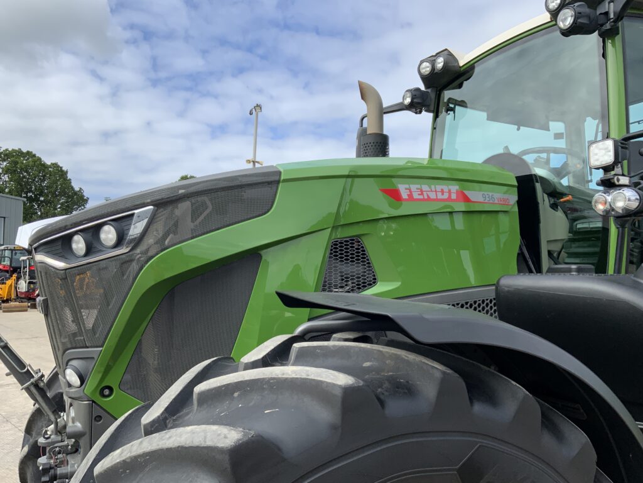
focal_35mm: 29
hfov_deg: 61.7
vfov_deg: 48.2
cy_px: 242
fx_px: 539
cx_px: 322
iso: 16
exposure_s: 1/1144
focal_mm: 3
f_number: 1.8
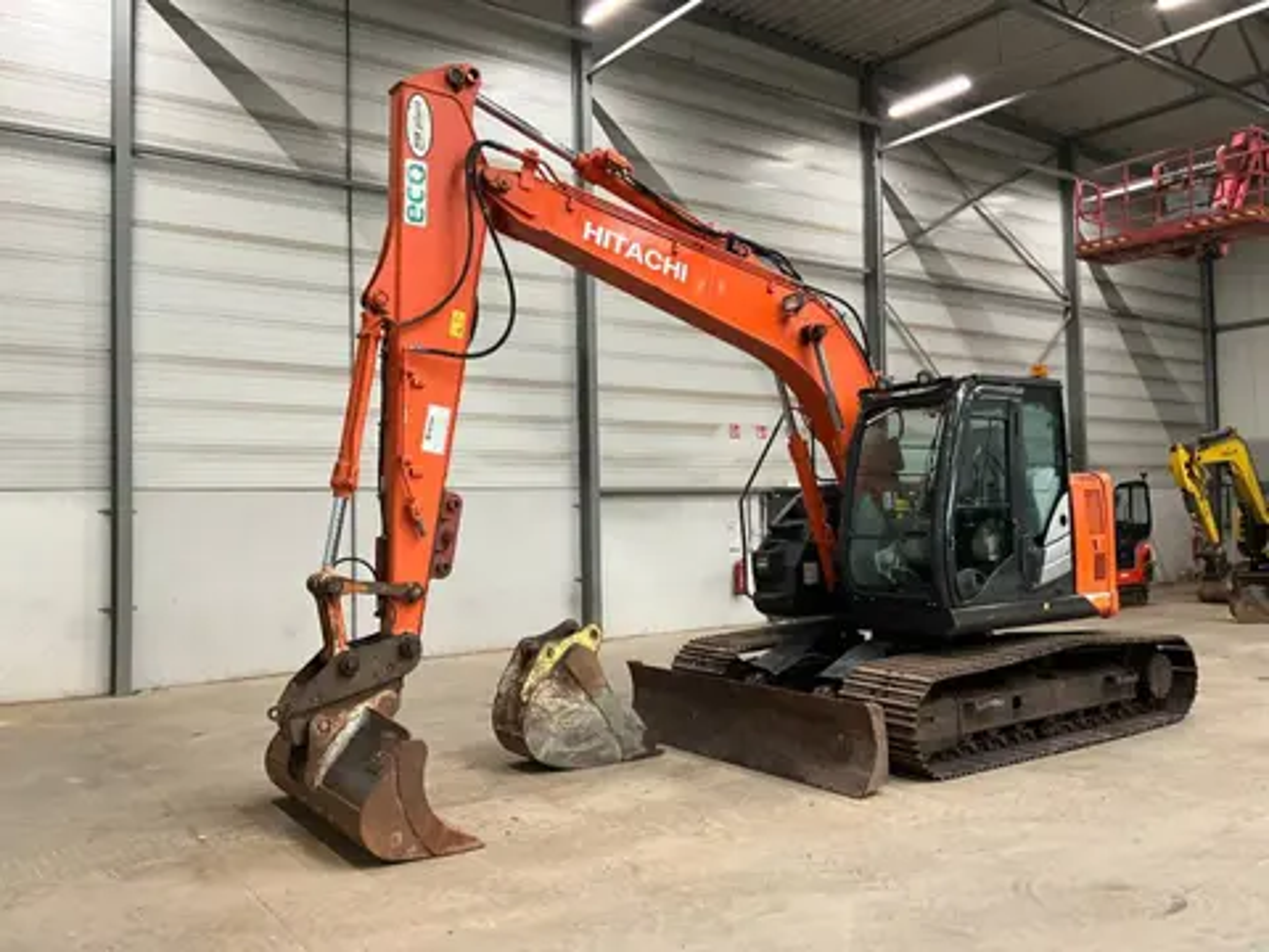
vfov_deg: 48.2
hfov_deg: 61.7
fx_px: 1063
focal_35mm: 29
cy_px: 476
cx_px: 634
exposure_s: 1/60
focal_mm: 3
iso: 160
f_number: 1.8
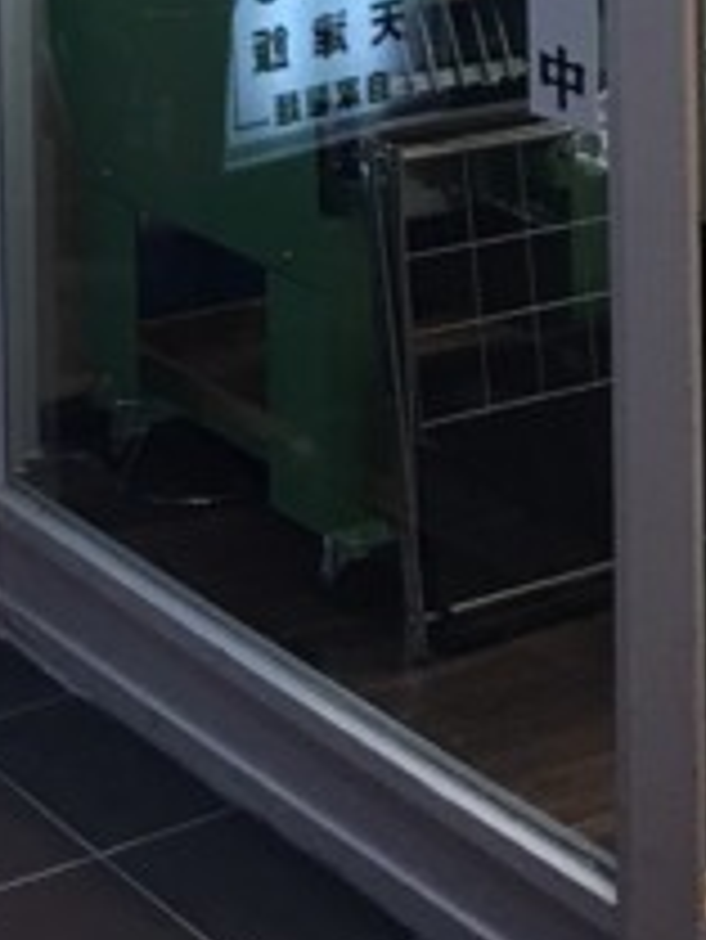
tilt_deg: +0.1
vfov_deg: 15.3
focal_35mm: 111
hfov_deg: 12.8
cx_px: -297
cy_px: -760
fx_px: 3015
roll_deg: +0.6
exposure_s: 1/30
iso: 40
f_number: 2.2
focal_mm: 4.15
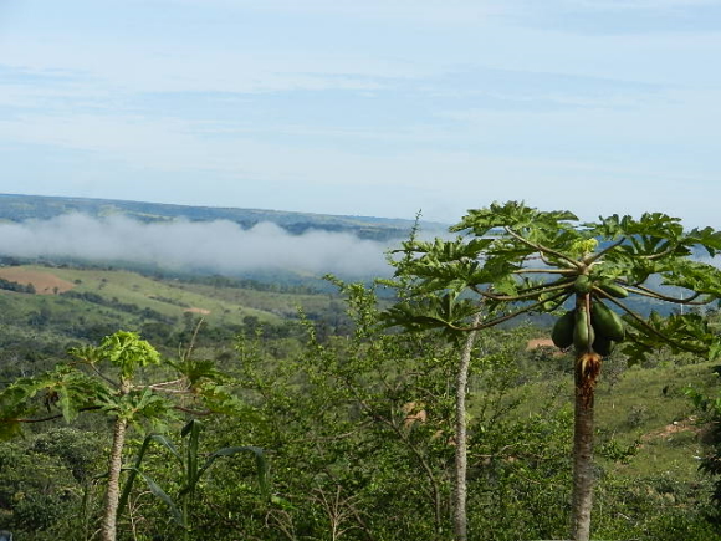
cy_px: 270
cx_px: 360
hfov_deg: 21.5
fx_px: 1895
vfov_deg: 16.2
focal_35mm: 91
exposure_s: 1/800
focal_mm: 16.3
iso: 160
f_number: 4.9
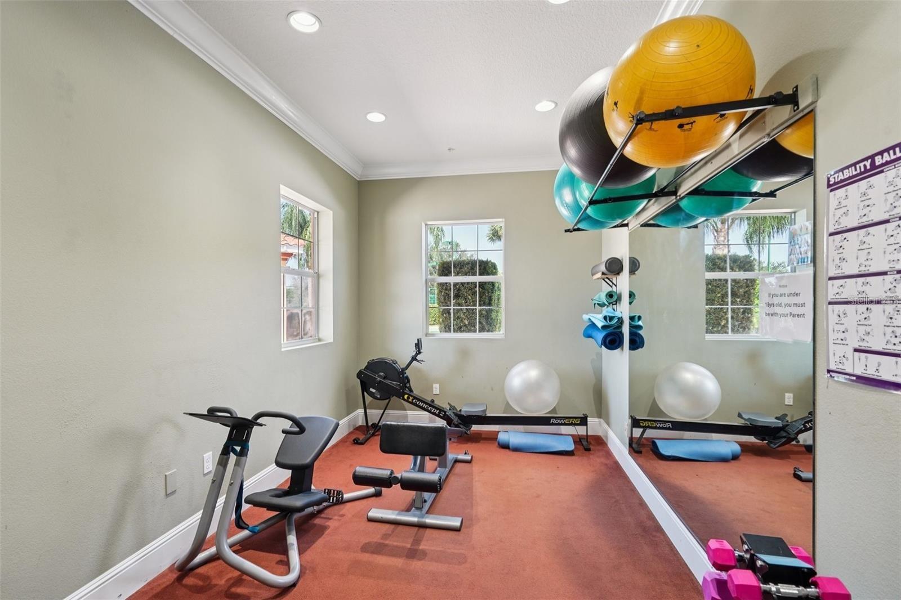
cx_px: 450
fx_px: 400
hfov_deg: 96.7
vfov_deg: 73.7
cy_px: 300
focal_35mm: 16
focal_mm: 16
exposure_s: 1/15
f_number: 8
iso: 400
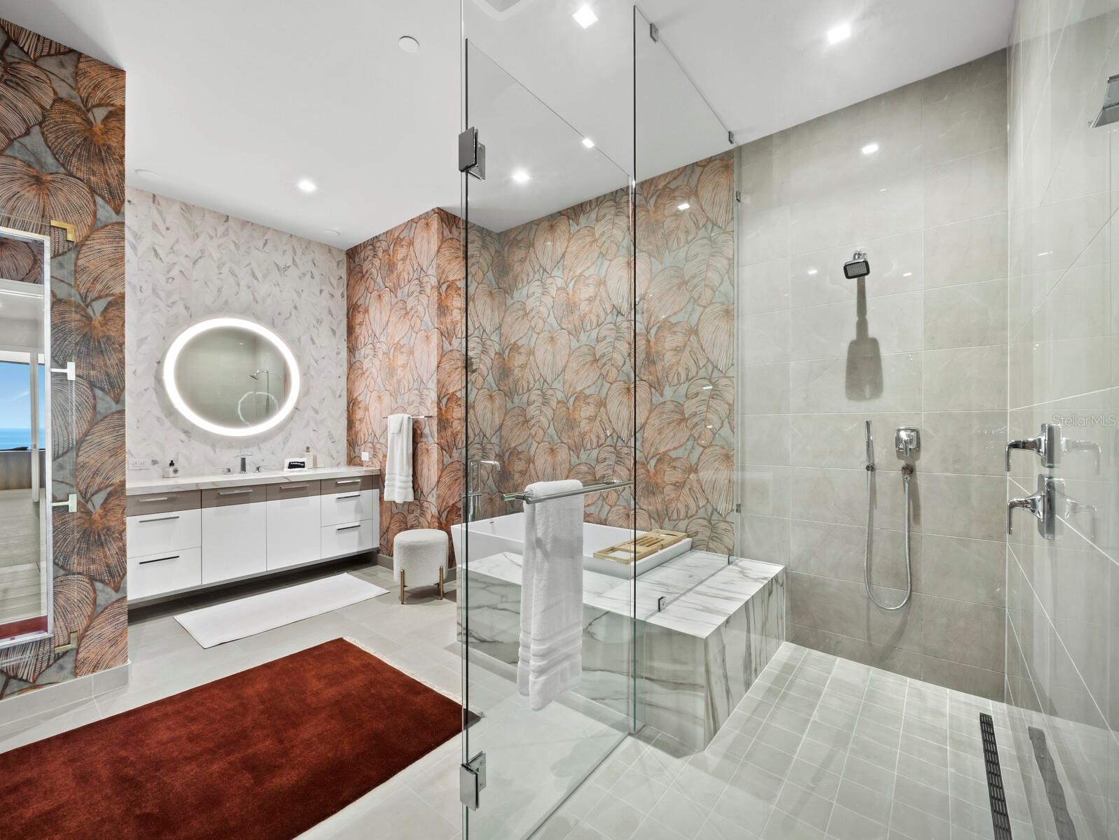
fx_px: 453
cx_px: 560
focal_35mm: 14
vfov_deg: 85.7
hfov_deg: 102.0
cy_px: 420
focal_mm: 7
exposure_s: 1
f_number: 11
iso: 320
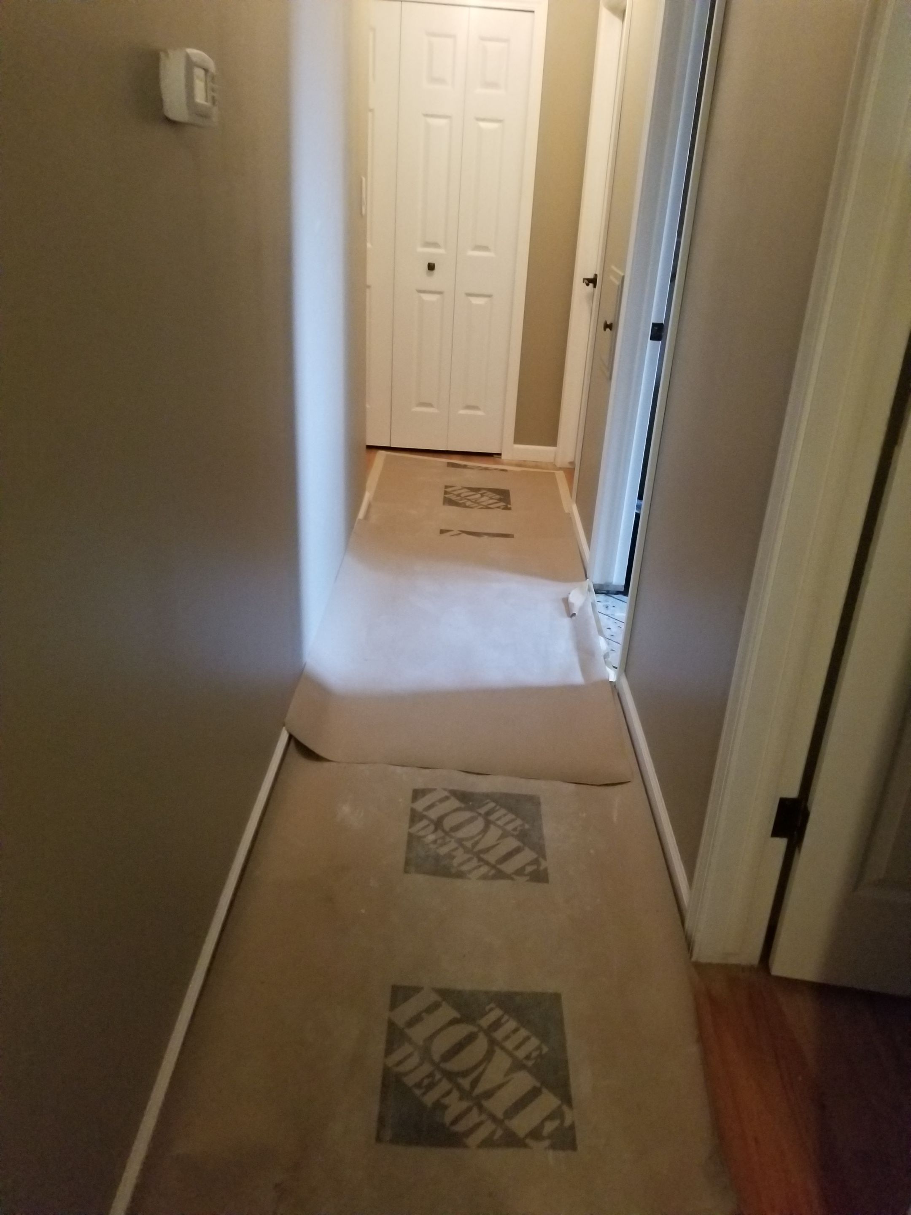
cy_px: 608
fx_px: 912
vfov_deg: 67.3
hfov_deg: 53.1
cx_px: 456
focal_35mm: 26
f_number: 1.7
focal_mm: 4.25
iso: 1000
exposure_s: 1/60
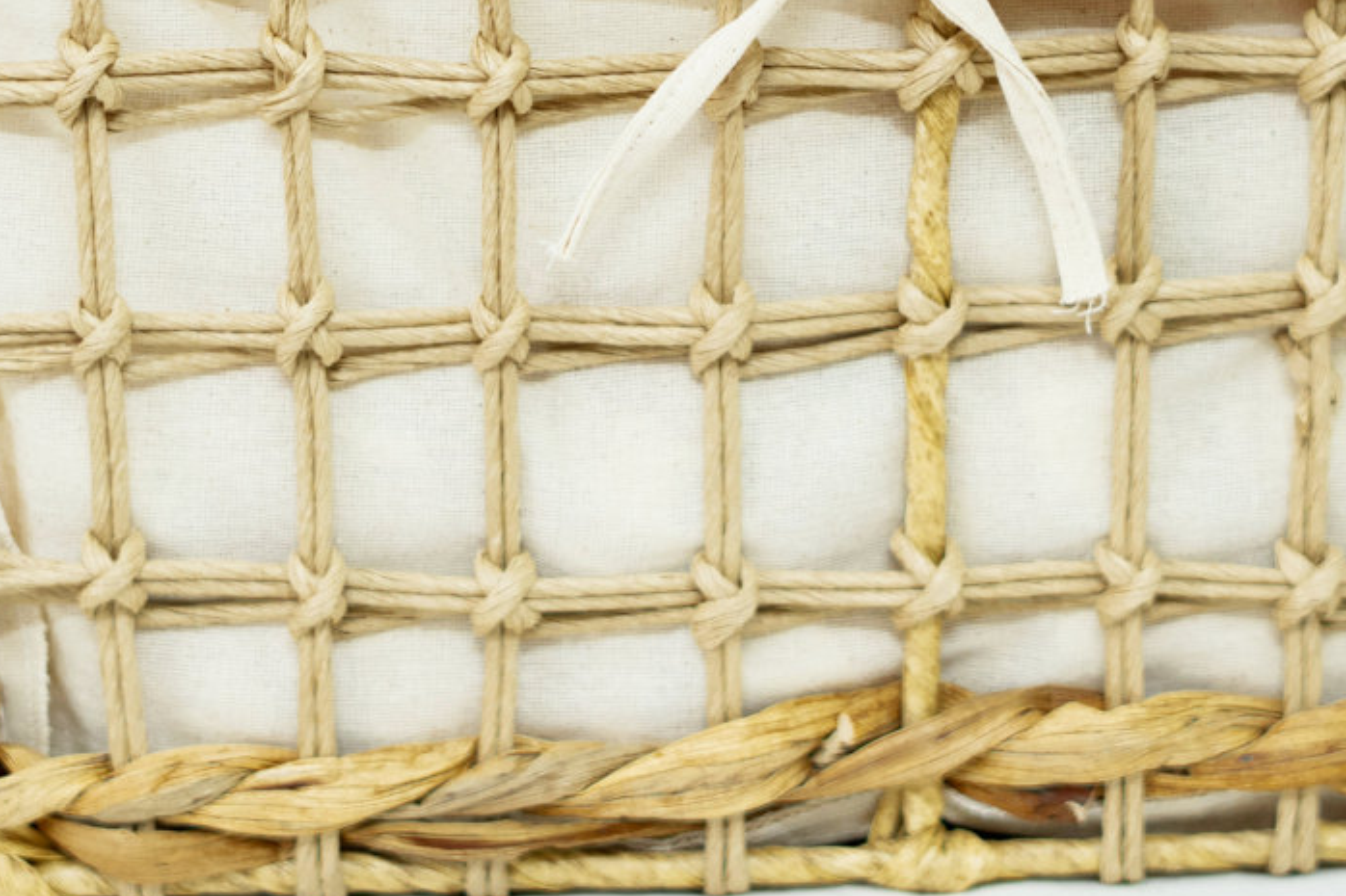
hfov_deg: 15.9
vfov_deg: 10.5
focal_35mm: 129
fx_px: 4822
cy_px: -156
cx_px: 629
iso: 800
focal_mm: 50
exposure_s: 1/160
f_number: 2.2
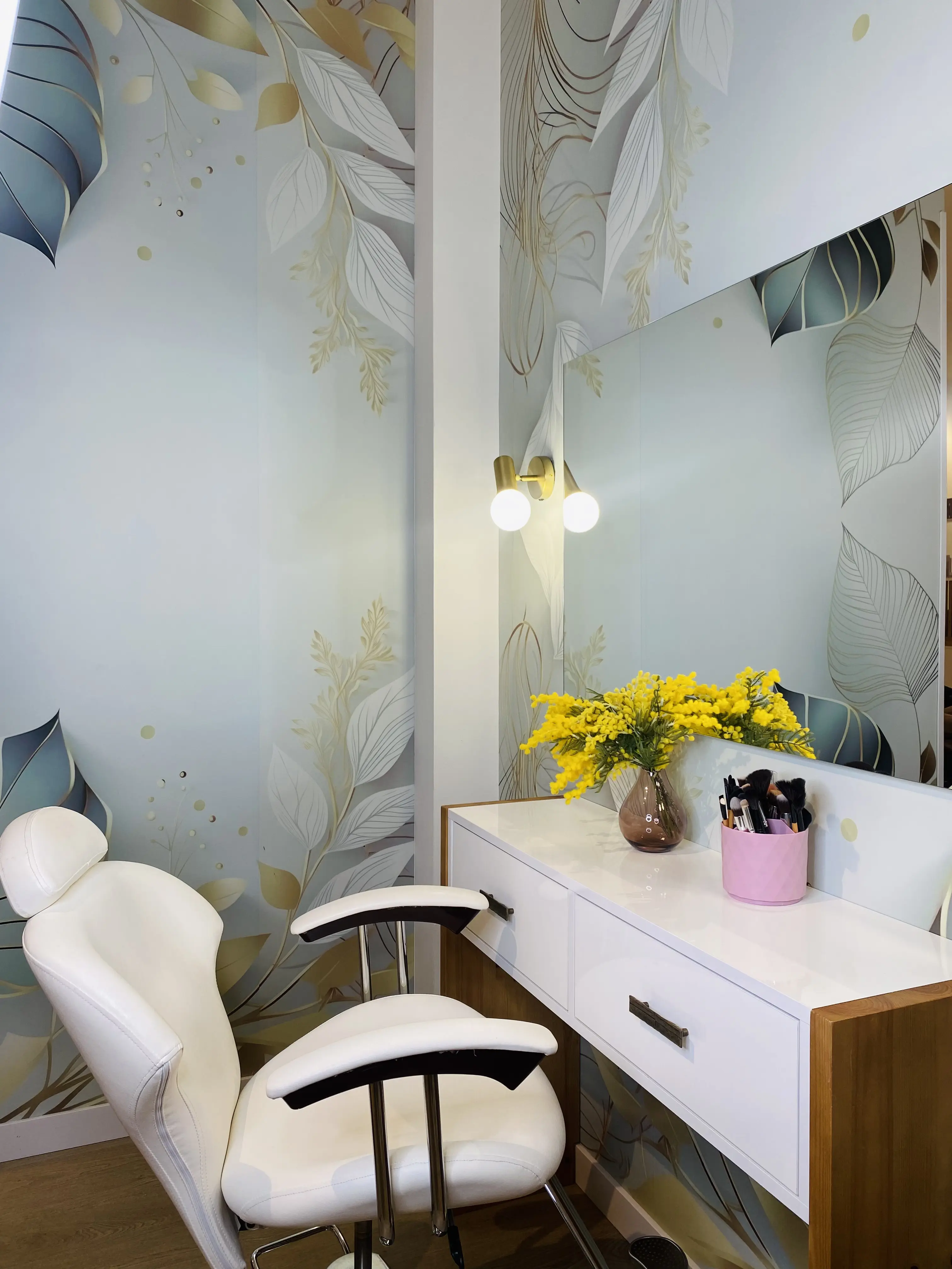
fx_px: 953
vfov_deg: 67.3
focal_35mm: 26
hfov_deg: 53.1
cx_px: 476
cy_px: 634
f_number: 1.8
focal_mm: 4.25
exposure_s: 1/122
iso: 50
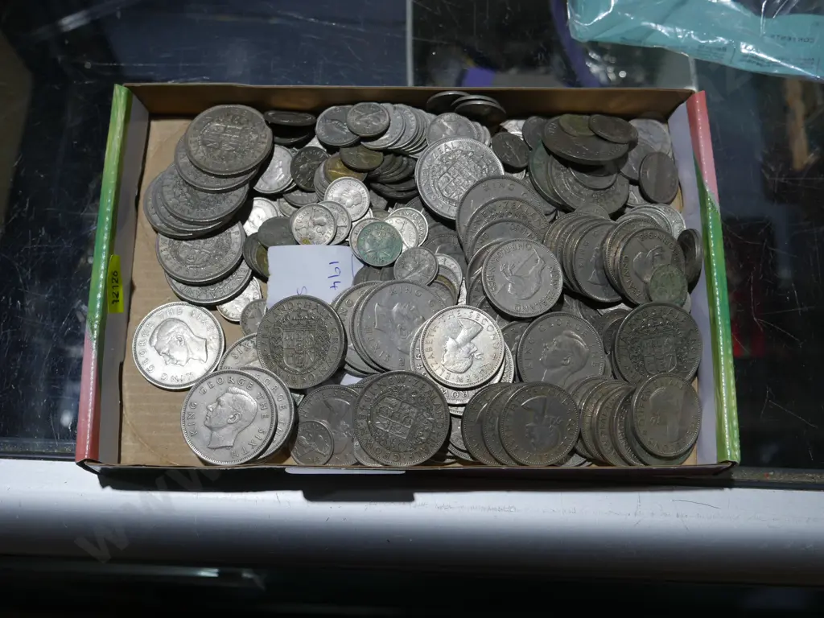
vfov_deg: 32.9
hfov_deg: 42.9
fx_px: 1047
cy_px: 309
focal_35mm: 44
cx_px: 412
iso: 200
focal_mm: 22
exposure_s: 1/100
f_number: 4.7
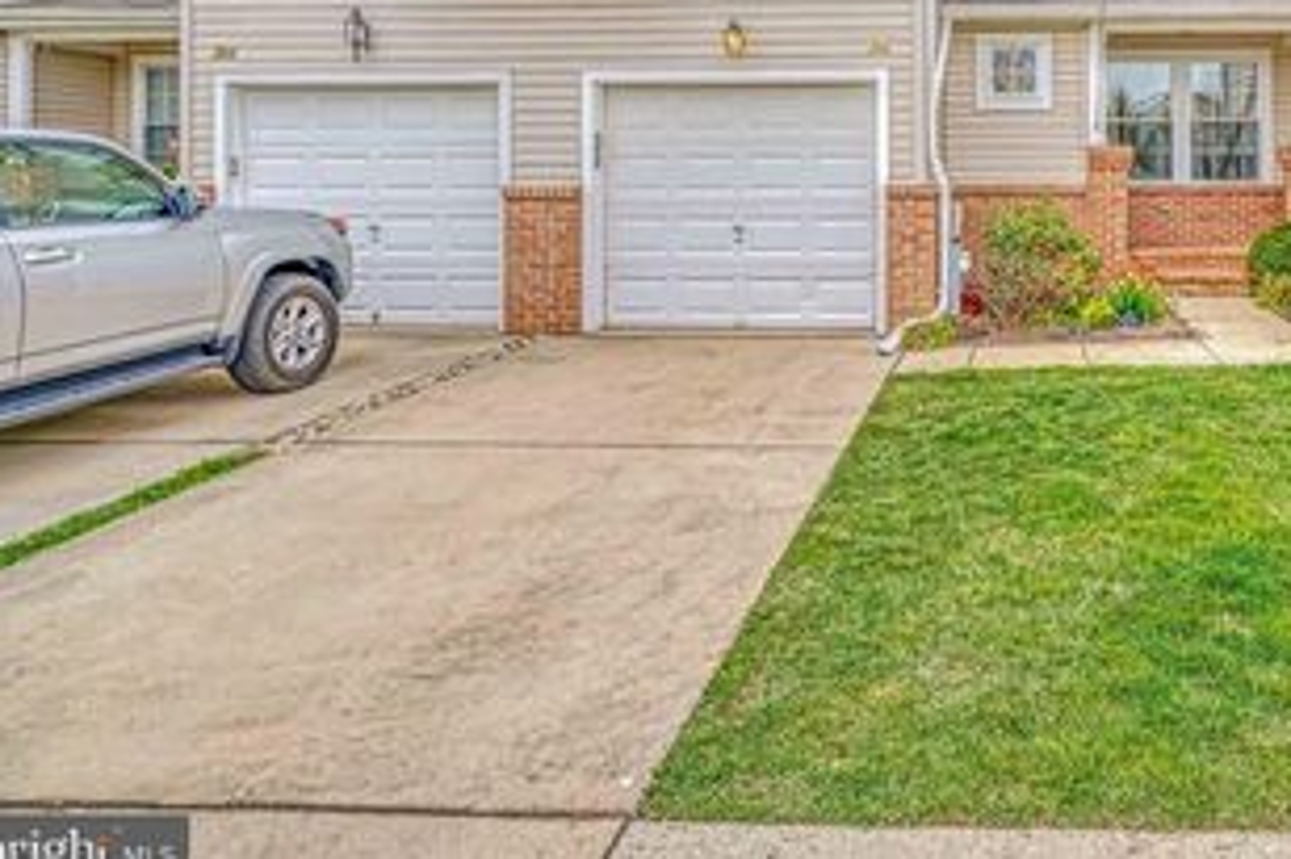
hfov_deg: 64.1
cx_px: 1010
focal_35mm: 26
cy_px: 191
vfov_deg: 47.2
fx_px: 932
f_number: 7.1
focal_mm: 16
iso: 250
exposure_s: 1/8000
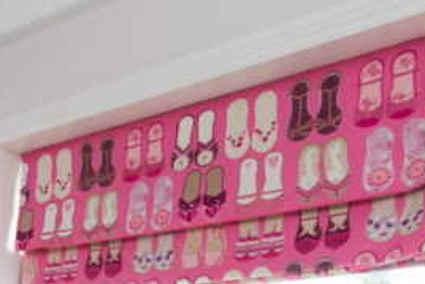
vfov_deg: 18.6
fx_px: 780
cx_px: -249
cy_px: 409
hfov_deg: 23.1
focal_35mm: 66
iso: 100
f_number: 9
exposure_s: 1/2
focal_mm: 17
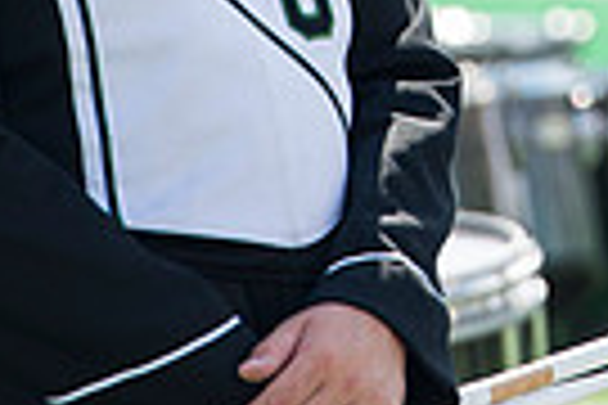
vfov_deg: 1.6
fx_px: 14456
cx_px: 680
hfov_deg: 2.4
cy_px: -328
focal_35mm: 856
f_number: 4.5
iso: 200
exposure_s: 1/1000
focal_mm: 200
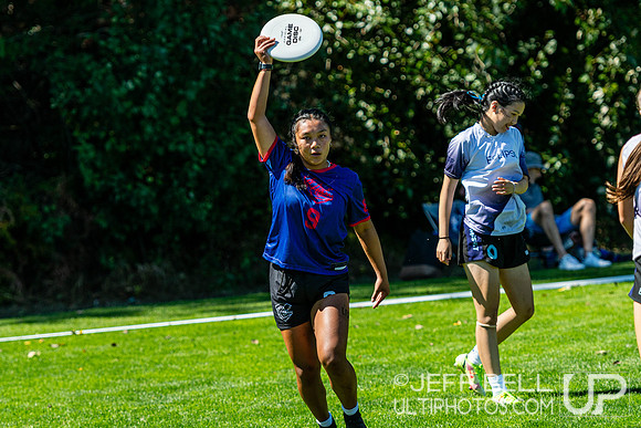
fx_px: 3606
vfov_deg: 6.8
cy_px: 214
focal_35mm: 202
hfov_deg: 10.2
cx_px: 320
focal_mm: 135
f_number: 3.2
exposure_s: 1/2500
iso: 100
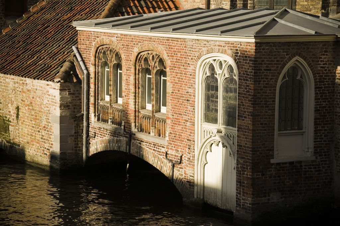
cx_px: 170
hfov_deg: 18.2
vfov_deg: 12.1
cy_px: 113
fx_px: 1061
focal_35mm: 112
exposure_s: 1/500
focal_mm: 75
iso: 400
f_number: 10
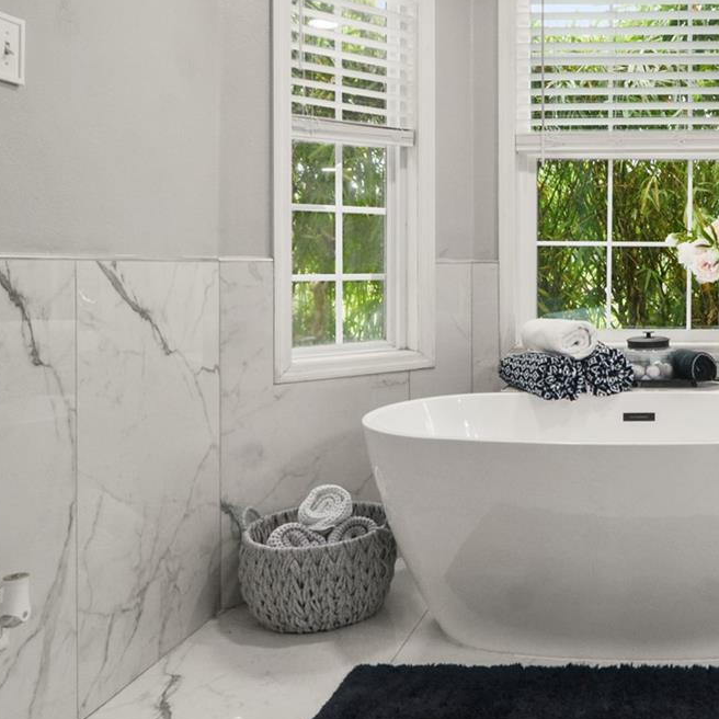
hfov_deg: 47.2
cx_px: 650
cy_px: 306
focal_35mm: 31
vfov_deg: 52.3
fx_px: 728
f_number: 8
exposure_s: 1/20
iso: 200
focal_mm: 10
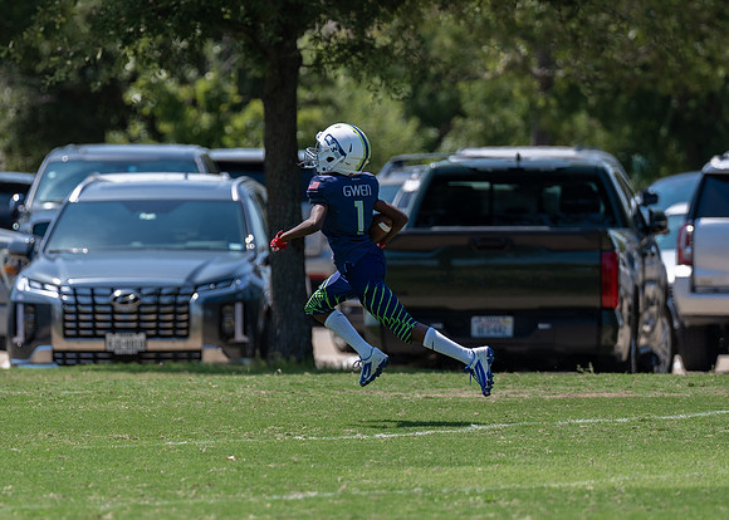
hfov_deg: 4.1
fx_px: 10268
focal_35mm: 496
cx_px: 379
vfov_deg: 2.9
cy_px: 293
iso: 100
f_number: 2.8
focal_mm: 200
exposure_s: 1/1600
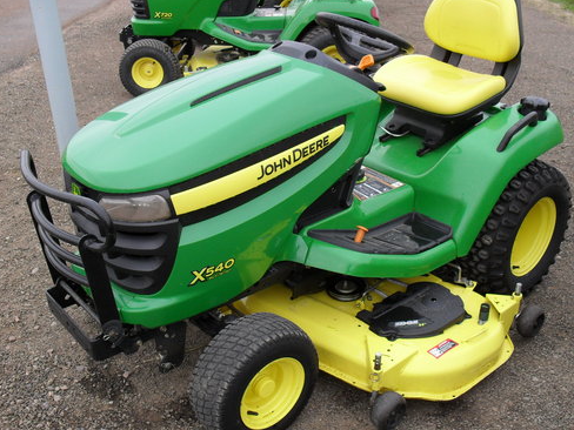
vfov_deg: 36.8
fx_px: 647
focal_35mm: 39
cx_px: 312
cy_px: 228
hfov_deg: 47.8
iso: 100
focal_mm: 6.3
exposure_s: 1/350
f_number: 3.2
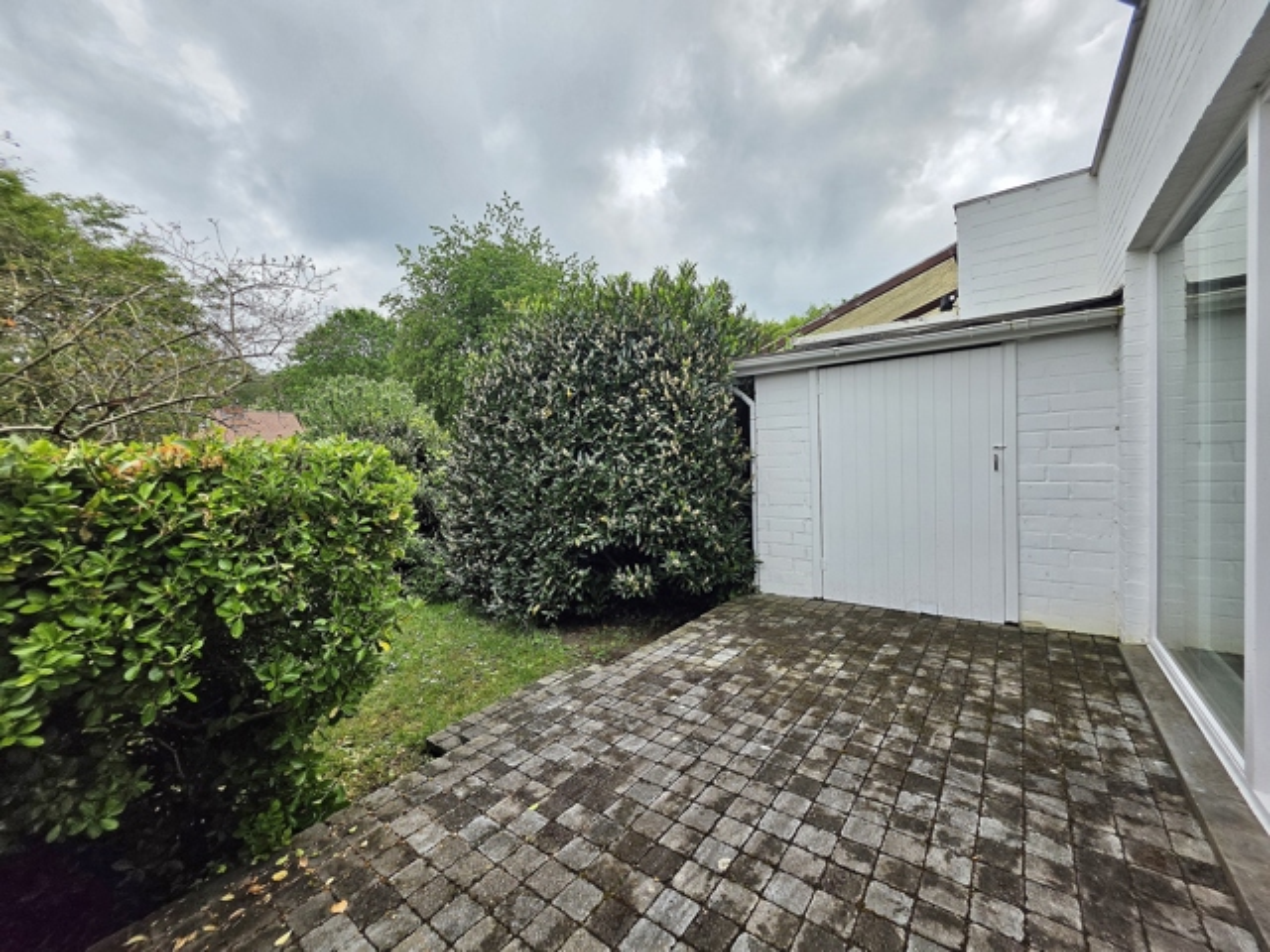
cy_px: 476
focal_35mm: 13
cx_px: 635
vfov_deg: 89.9
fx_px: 477
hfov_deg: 106.2
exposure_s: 1/1904
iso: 32
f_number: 1.9
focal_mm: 2.2
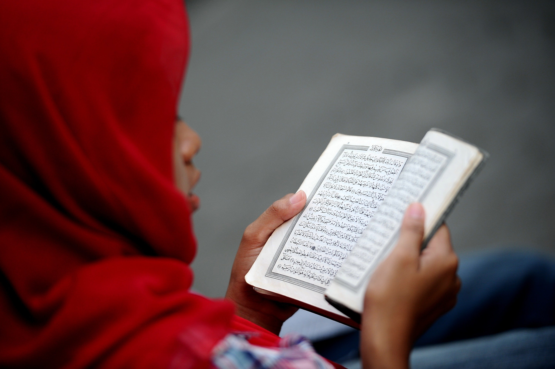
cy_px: 184
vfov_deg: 6.9
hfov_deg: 10.3
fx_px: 3081
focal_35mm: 200
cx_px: 278
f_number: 2.8
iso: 500
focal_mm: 200
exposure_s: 1/250
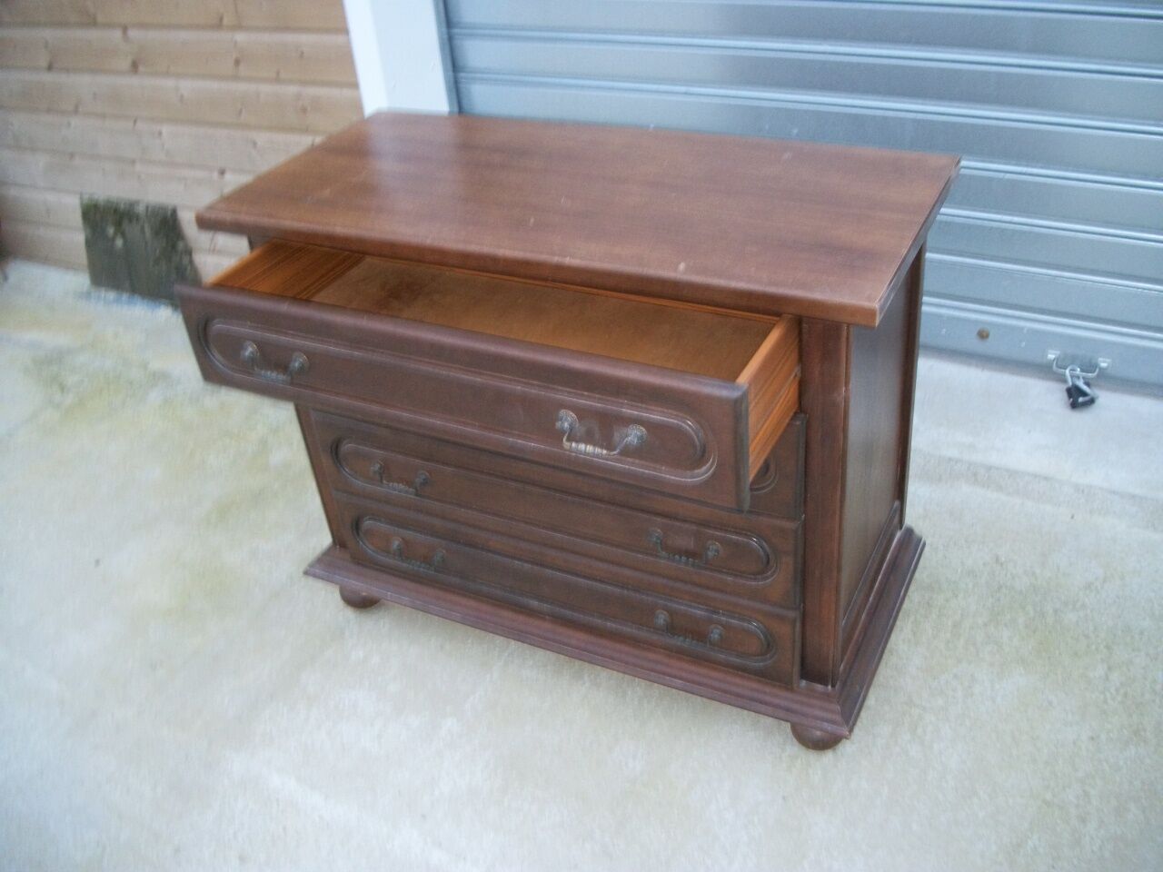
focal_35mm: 32
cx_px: 582
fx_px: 1075
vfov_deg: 44.2
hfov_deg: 56.8
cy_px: 436
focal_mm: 5.7
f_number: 2.9
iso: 160
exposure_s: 1/30
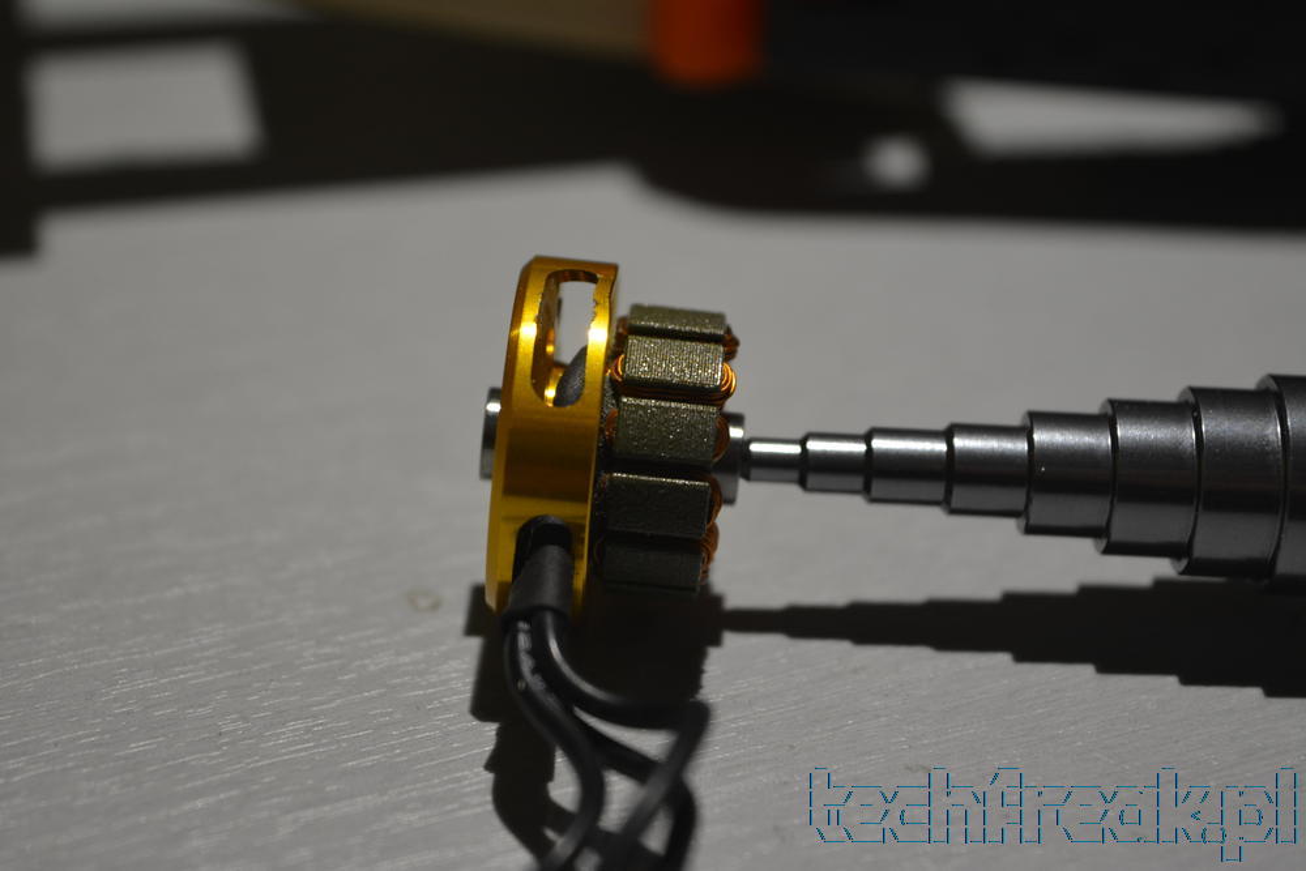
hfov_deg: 24.6
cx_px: 653
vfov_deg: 16.6
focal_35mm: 82
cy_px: 436
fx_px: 2993
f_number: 5.6
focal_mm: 55
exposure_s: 1/60
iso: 640
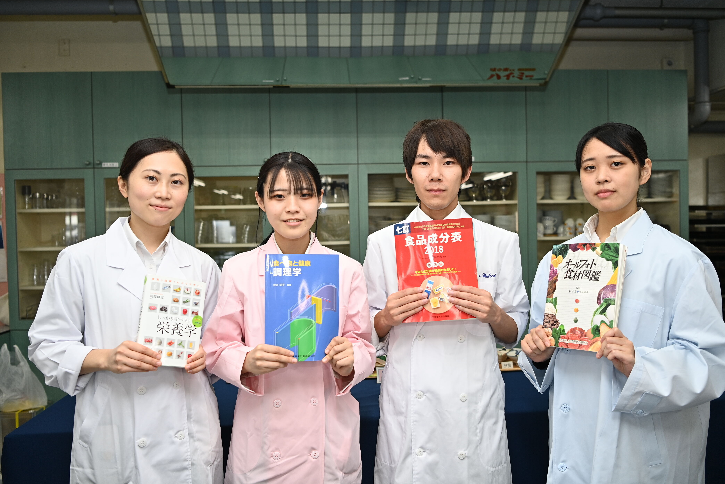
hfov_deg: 60.3
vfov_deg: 42.3
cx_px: 362
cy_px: 242
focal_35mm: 31
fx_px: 624
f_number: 2.8
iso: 400
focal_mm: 31
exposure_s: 1/250
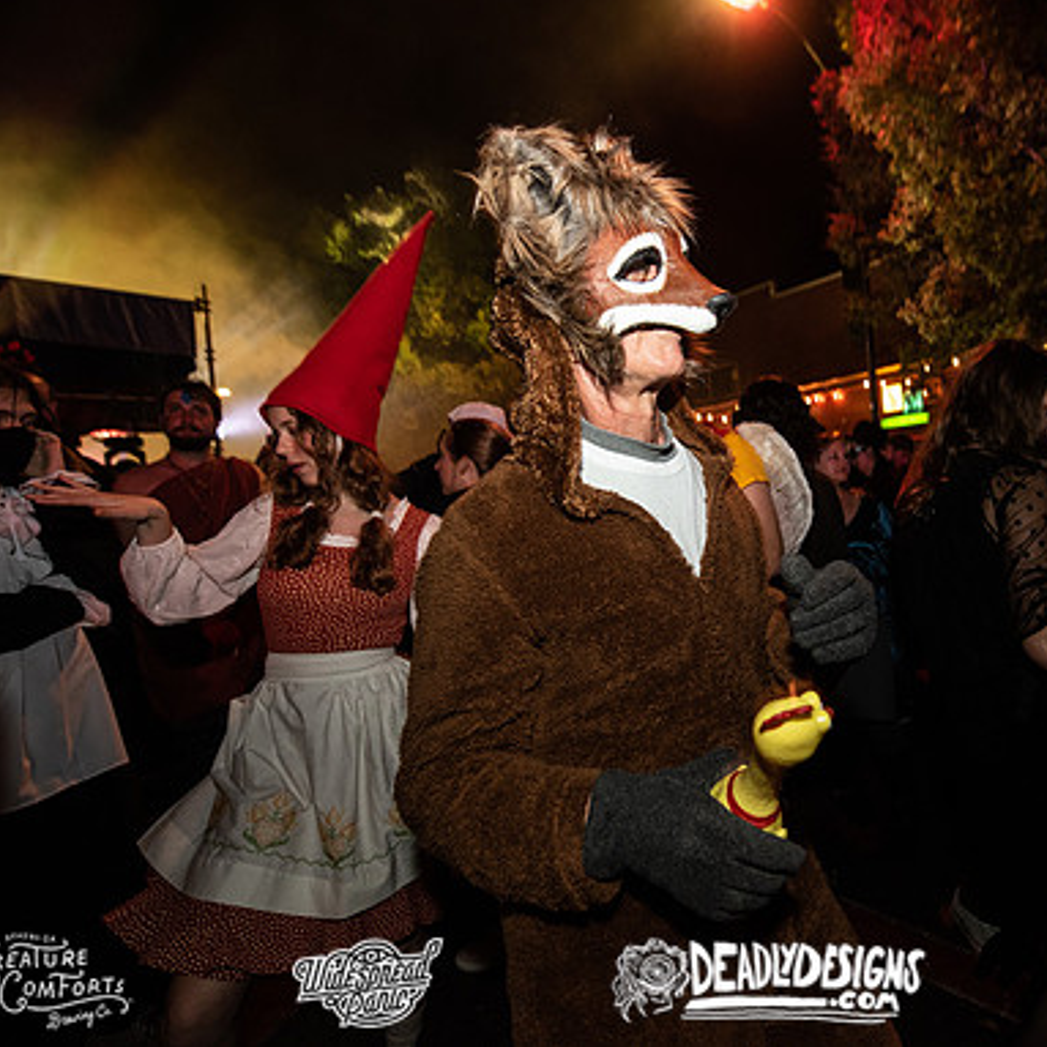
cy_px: 521
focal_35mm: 18
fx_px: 616
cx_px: 678
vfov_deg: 80.7
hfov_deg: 78.7
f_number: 3.5
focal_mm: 14
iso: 2000
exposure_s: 1/60
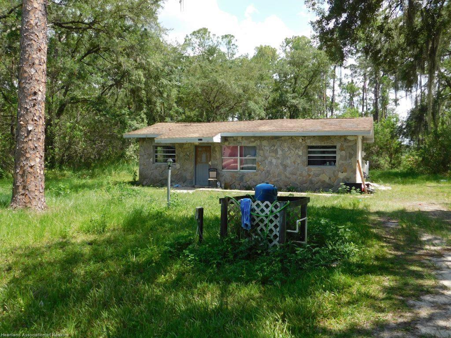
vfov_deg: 46.8
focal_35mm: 30
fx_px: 391
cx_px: 226
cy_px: 169
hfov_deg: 60.0
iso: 125
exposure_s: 1/640
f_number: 3.2
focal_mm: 5.3
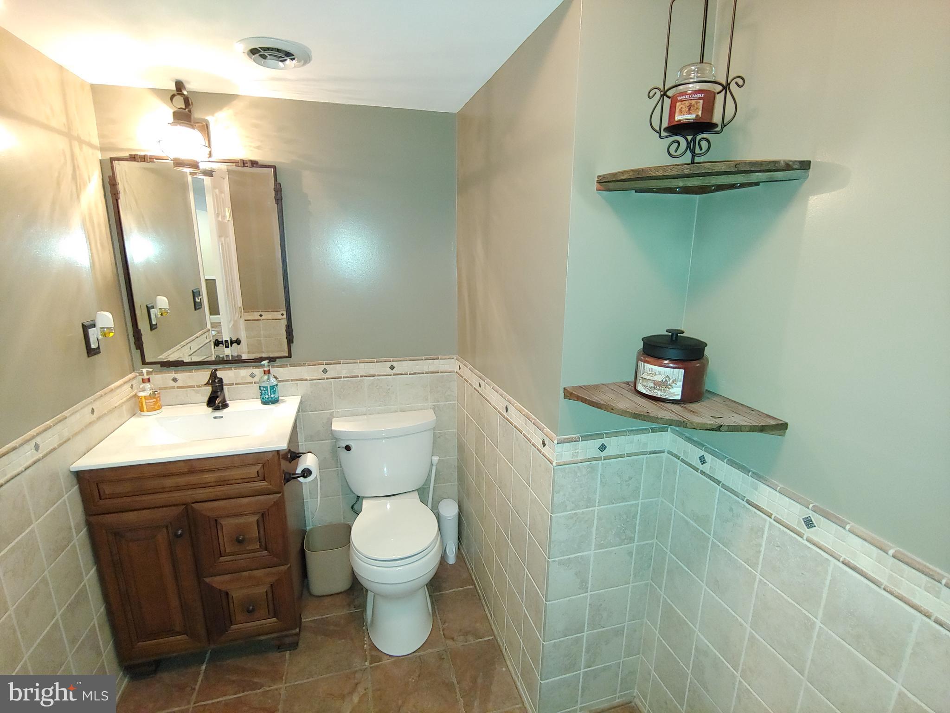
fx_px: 439
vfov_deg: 78.1
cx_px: 475
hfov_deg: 94.5
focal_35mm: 16
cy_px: 356
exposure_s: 1/12
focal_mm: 2.18
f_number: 1.9
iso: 250
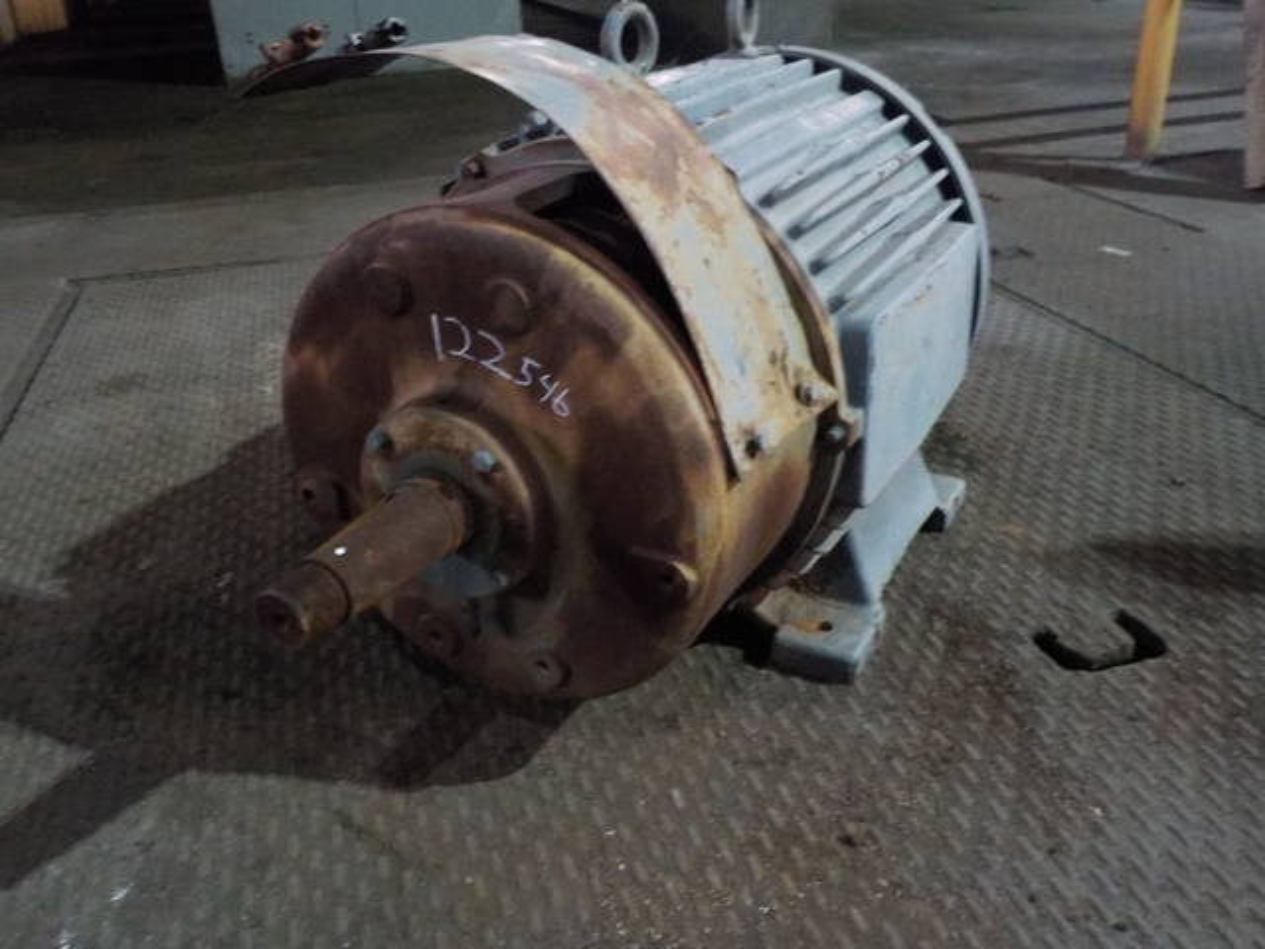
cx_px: 632
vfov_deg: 46.8
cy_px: 474
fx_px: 1096
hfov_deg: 60.0
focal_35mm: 30
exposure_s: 1/13
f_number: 3.3
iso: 800
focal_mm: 4.1
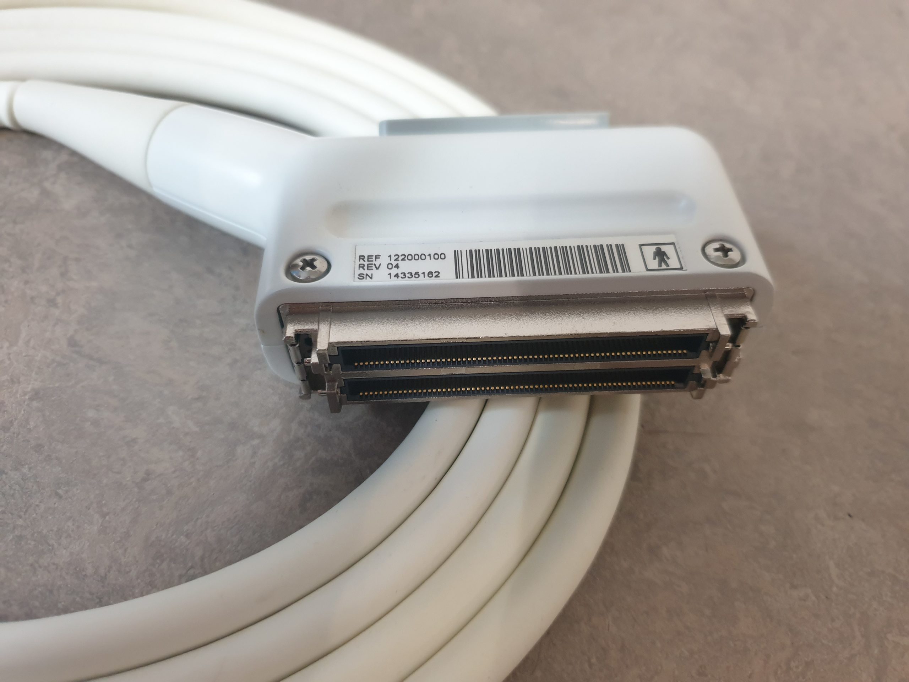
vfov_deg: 53.1
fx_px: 683
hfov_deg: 67.3
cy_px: 341
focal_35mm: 26
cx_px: 454
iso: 250
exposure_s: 1/50
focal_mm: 4.3
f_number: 1.5
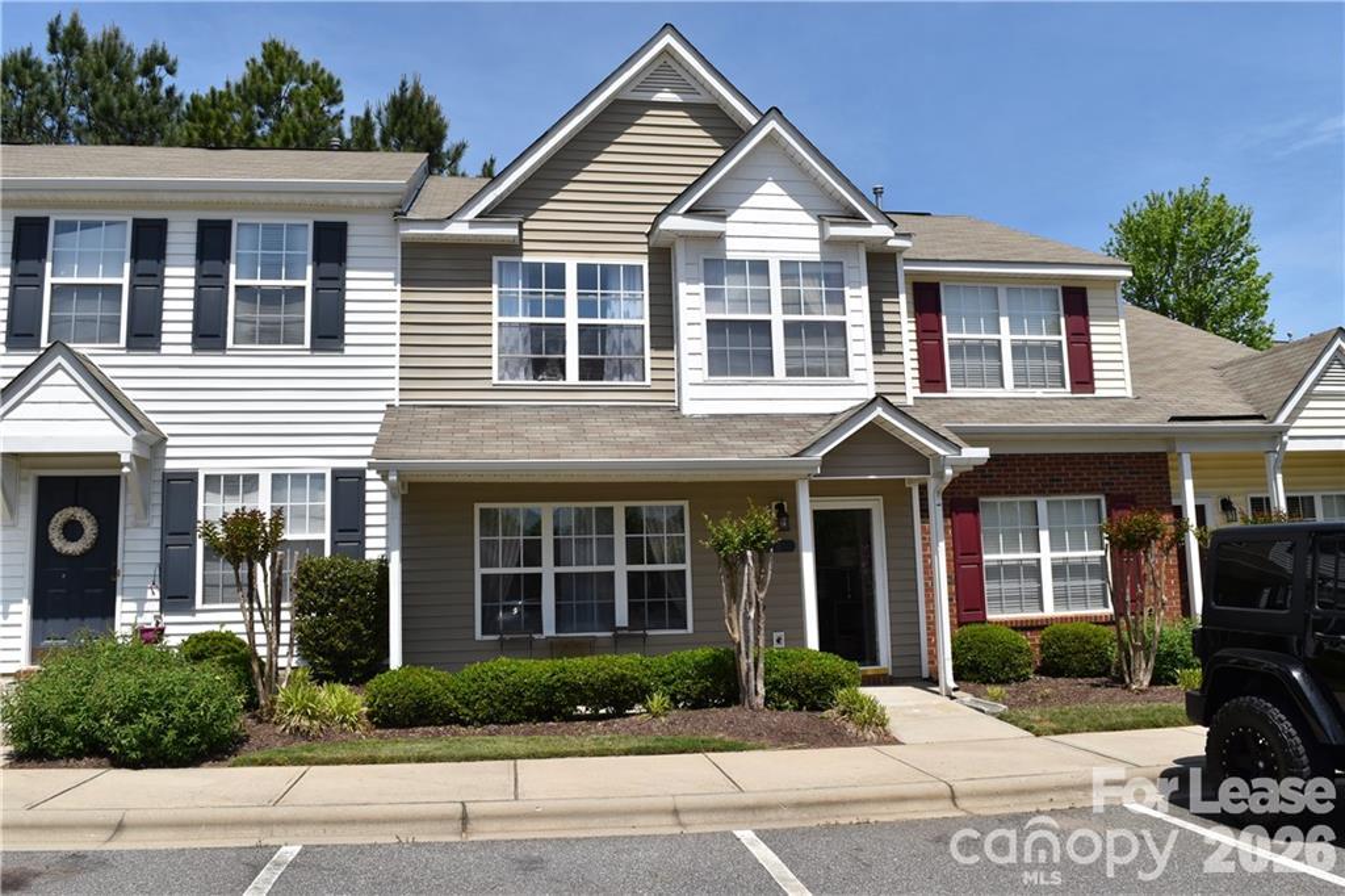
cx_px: 672
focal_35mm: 27
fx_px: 1008
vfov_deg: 47.9
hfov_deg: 67.4
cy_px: 448
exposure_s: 1/400
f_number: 10
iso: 200
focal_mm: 18
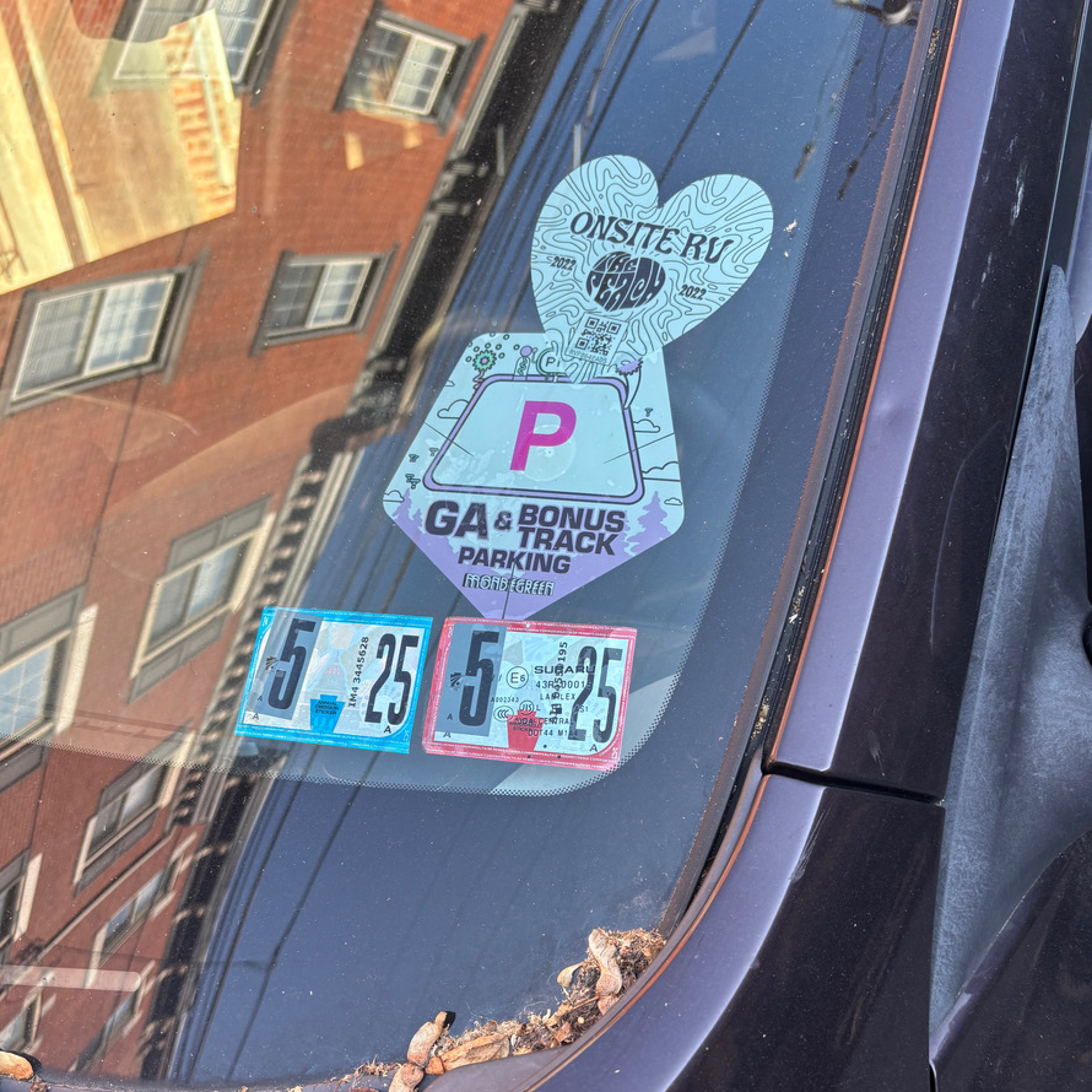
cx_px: 545
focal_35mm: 31
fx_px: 1106
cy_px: 731
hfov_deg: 52.5
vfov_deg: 51.5
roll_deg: +5.8
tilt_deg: -36.3
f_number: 1.6
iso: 50
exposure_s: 1/312
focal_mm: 5.96
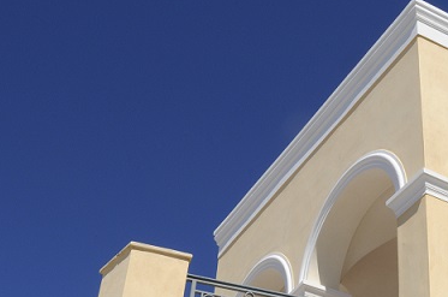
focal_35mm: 74
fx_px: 920
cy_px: 181
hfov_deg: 27.0
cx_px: 338
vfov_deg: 18.3
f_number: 20
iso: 200
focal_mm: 23
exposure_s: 1/125
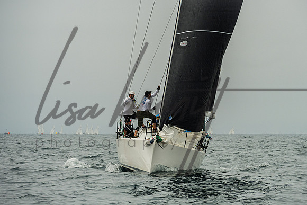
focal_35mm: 209
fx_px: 1784
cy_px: 89
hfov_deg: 9.8
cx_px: 173
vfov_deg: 6.6
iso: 400
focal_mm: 170
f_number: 6.3
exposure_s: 1/2500
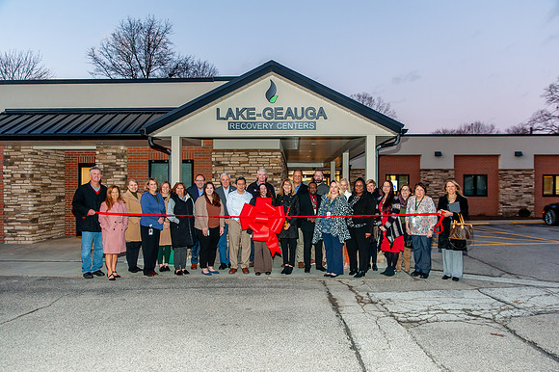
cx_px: 280
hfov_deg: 73.8
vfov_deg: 53.1
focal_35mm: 24
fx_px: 372
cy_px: 186
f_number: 2.8
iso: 800
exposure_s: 1/160
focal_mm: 24
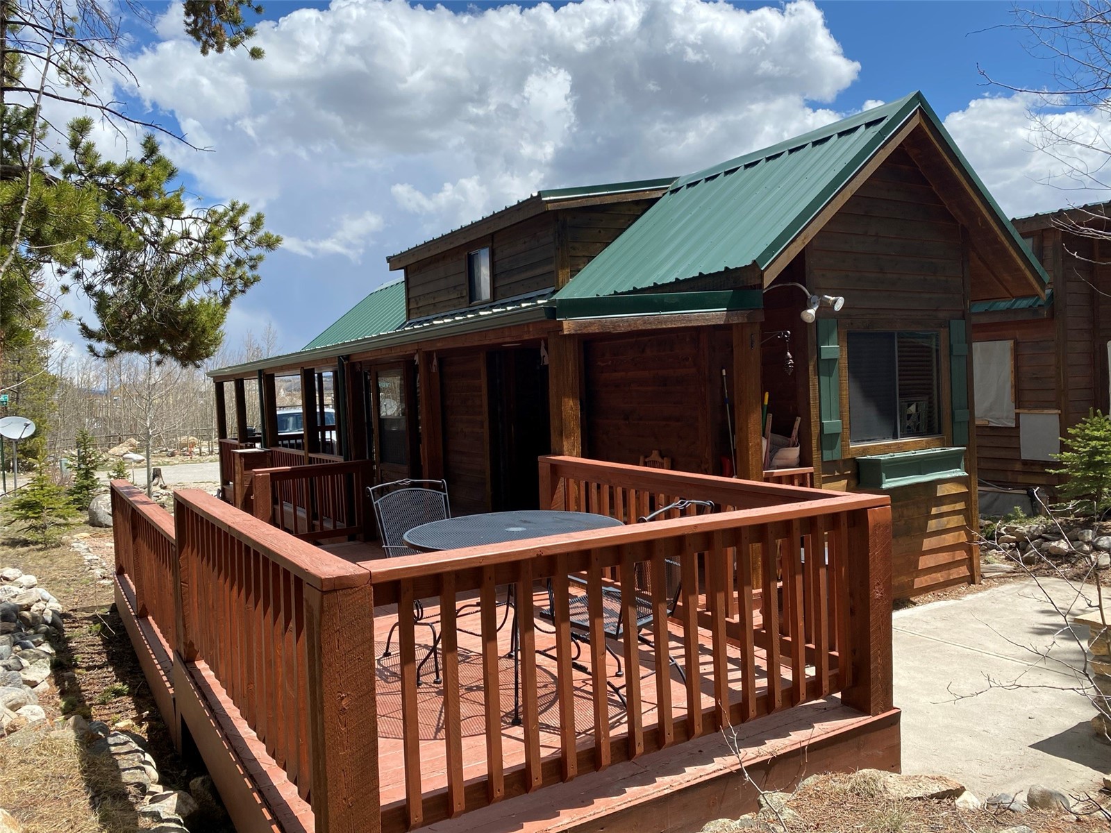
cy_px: 416
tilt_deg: -1.4
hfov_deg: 67.3
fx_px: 834
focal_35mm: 26
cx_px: 556
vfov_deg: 53.1
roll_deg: +2.0
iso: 32
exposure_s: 1/2463
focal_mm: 4.25
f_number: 1.8
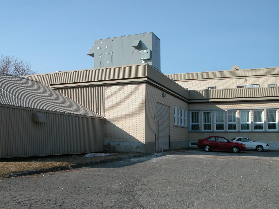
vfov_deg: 40.7
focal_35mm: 35
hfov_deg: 52.6
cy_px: 104
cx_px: 140
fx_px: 282
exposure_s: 1/352
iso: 100
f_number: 6.3
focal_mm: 8.9
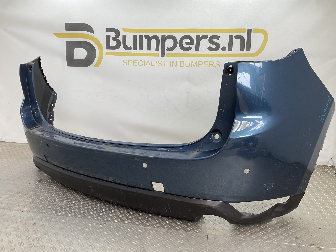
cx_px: 168
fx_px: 281
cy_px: 126
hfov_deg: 61.7
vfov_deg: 48.2
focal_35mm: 29
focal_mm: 3
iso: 16
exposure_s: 1/113
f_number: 1.8
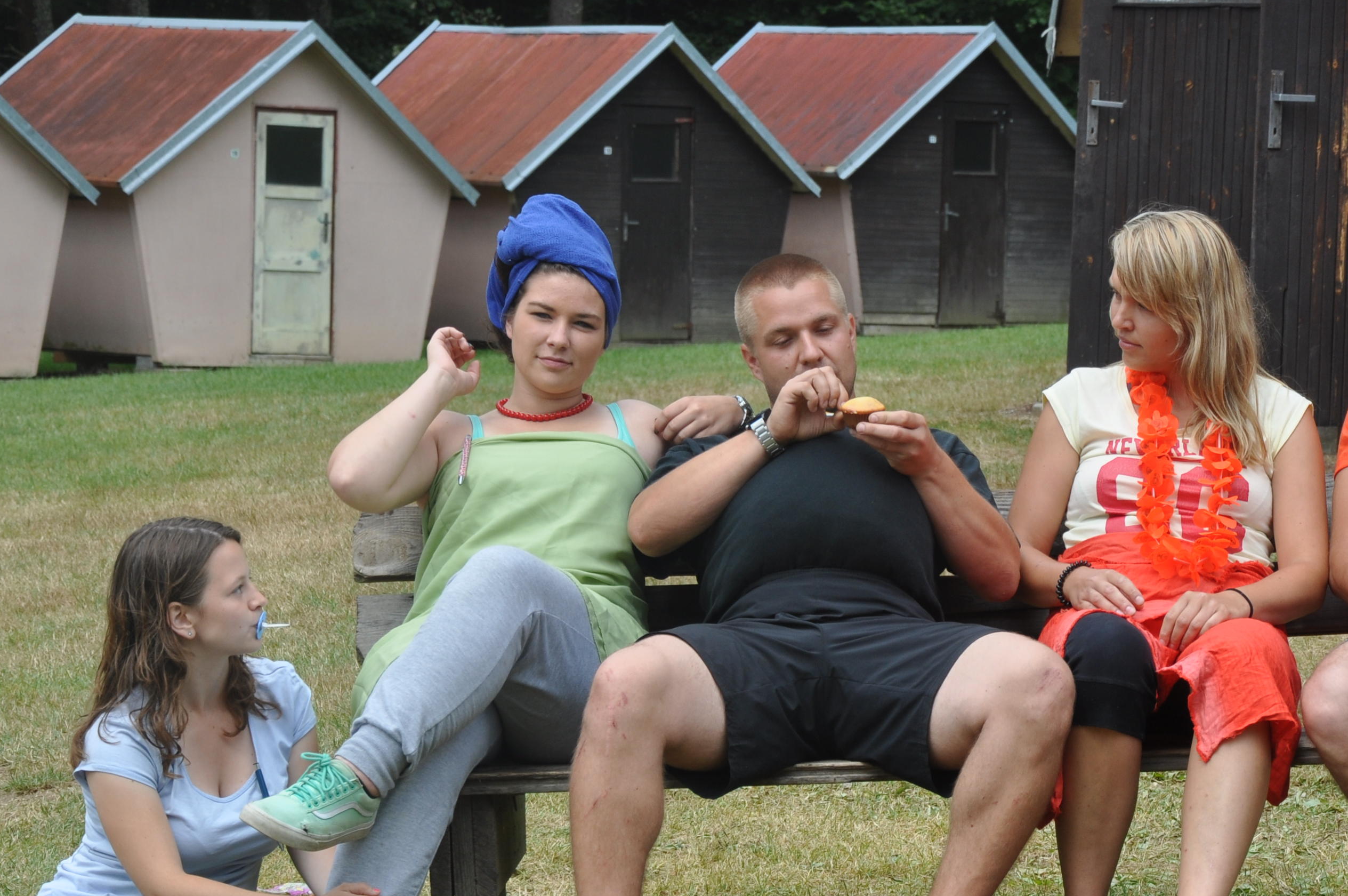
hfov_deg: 11.6
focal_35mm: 178
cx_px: 891
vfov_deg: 7.7
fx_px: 6657
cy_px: 569
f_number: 8
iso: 200
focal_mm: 70
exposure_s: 1/250
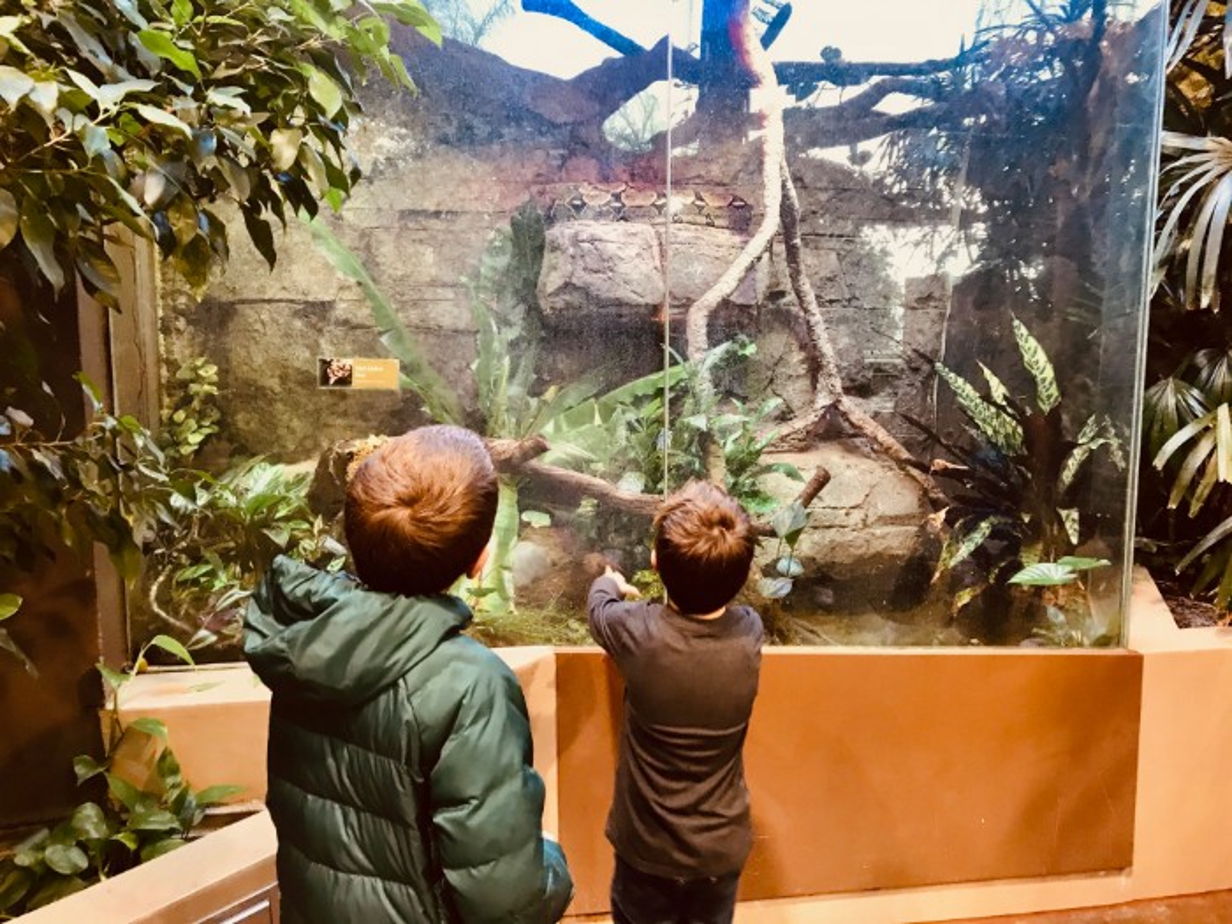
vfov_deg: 49.7
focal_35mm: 28
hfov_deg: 63.4
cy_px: 462
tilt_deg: -6.4
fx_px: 997
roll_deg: +1.0
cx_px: 616
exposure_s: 1/15
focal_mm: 3.99
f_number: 1.8
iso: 64
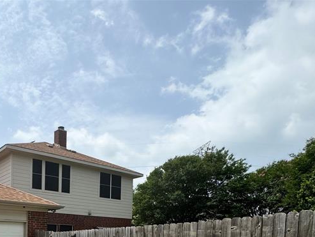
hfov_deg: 56.2
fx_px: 264
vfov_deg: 41.1
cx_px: 54
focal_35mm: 29
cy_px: 245
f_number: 2.2
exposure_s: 1/2273
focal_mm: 2.22
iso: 50
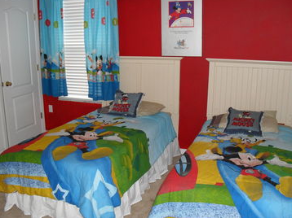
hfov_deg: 51.4
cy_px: 107
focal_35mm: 36
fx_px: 303
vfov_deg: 39.6
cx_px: 148
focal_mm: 6.3
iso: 200
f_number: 3.2
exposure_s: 1/45
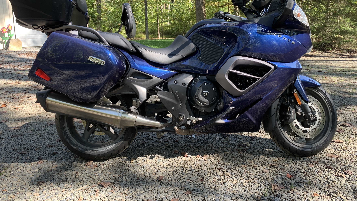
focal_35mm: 29
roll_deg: +1.9
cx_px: 177
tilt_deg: -9.5
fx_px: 275
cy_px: 68
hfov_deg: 66.1
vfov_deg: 39.7
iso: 25
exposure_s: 1/122
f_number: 1.8
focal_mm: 4.25
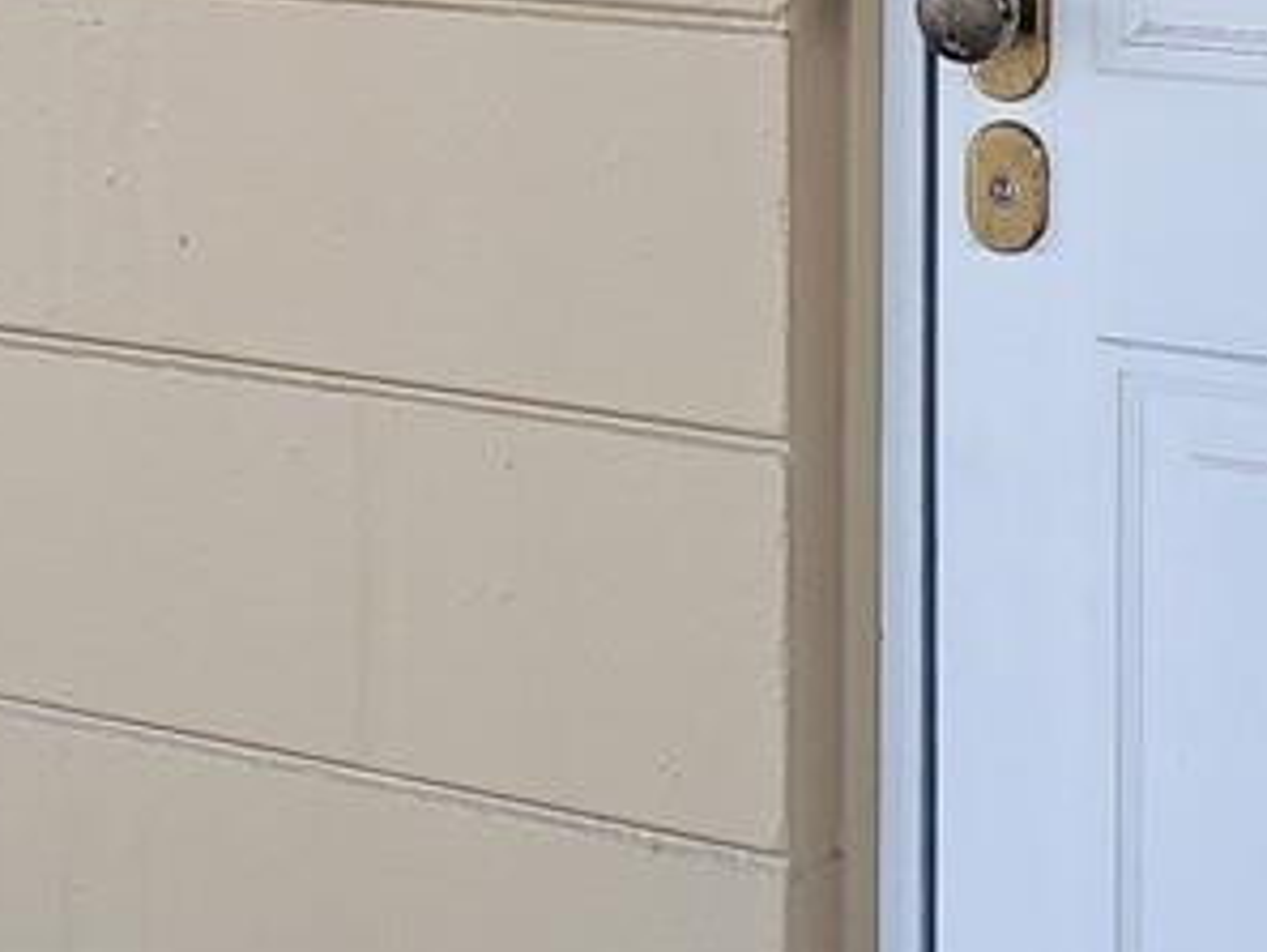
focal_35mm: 124
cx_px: 209
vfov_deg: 11.7
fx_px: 4540
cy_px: -145
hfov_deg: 15.8
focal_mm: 6.3
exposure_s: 1/120
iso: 16
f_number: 1.7
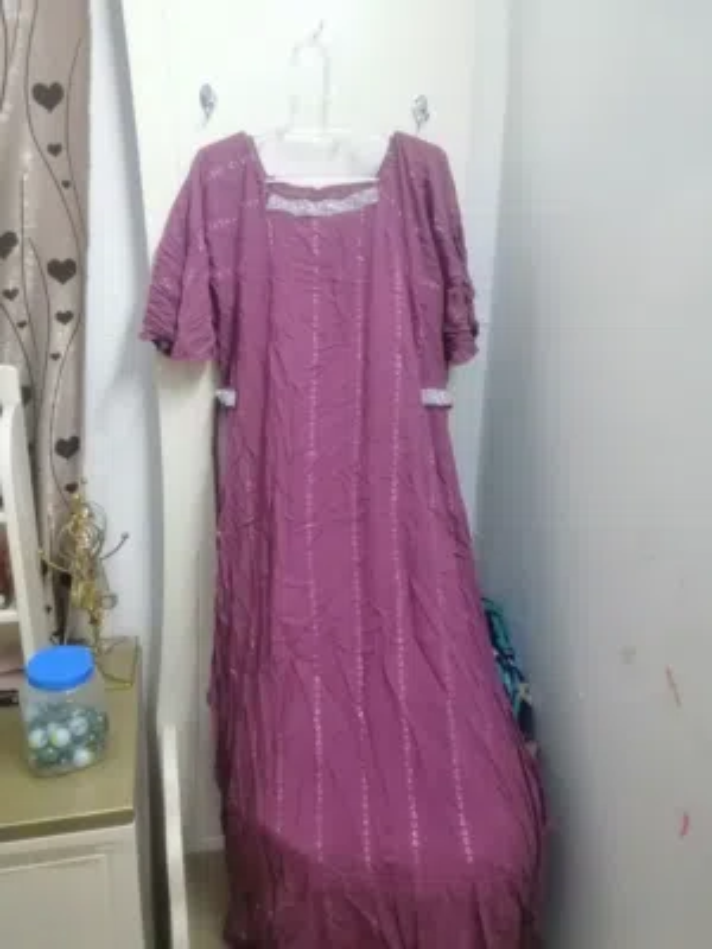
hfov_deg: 53.1
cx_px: 356
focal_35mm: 26
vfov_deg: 67.3
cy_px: 474
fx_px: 713
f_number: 1.8
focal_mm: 3.95
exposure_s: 1/25
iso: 400
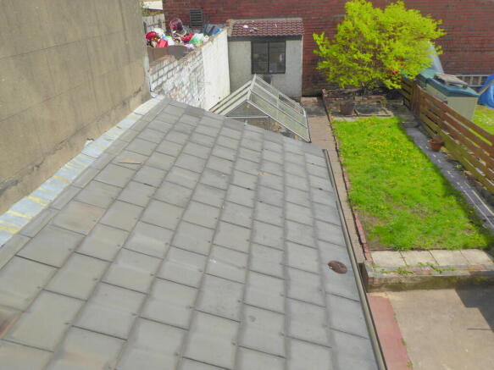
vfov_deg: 48.2
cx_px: 247
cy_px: 185
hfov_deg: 61.7
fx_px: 414
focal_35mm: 29
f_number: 3.5
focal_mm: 5
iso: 100
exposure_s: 1/1000
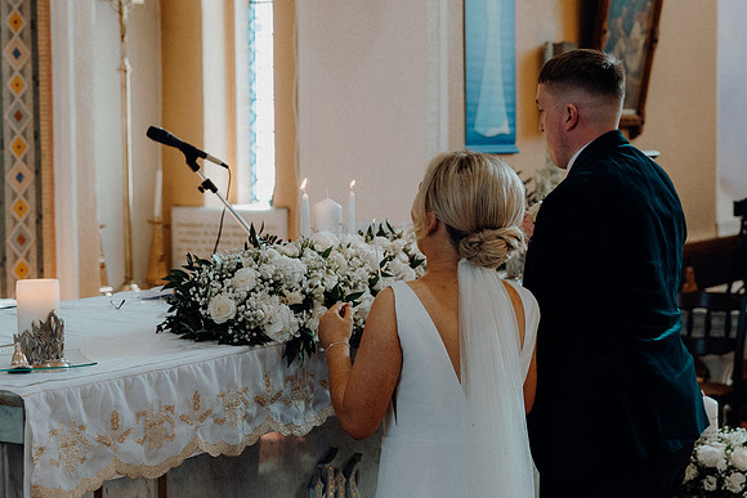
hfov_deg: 27.0
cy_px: 249
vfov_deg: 18.2
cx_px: 374
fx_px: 1557
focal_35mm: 75
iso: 1250
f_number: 3.5
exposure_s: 1/200
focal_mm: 50
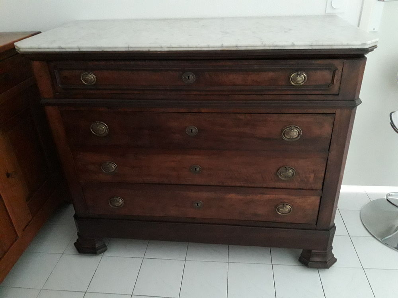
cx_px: 199
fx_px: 322
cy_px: 149
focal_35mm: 28
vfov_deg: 49.7
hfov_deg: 63.4
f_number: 1.9
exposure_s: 1/10
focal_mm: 3.7
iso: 640
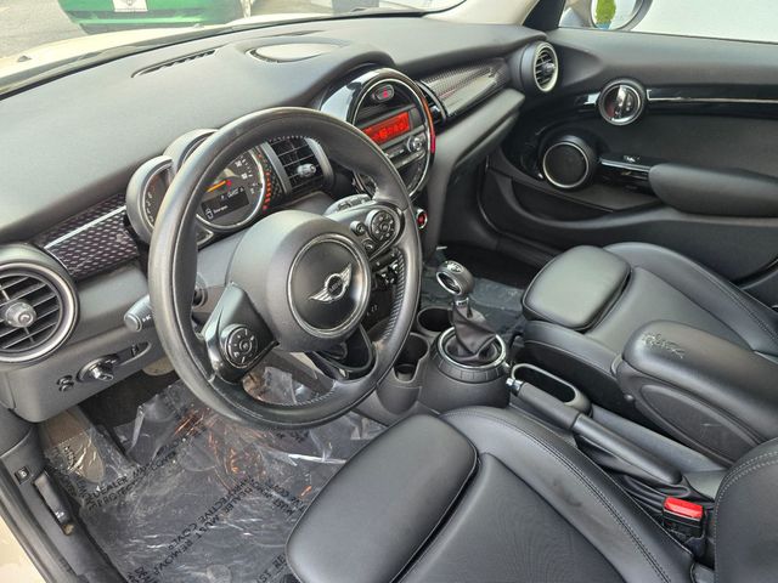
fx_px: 517
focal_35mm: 23
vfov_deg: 58.9
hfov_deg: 73.9
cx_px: 389
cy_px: 292
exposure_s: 1/120
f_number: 1.7
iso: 250
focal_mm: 6.3
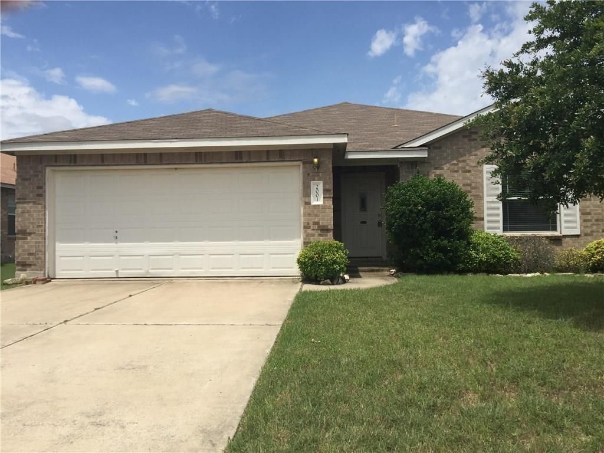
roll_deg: +0.3
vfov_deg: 48.2
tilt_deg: +3.5
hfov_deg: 61.7
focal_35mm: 29
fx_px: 506
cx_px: 302
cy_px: 226
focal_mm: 4.15
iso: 32
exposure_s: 1/3300
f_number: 2.2
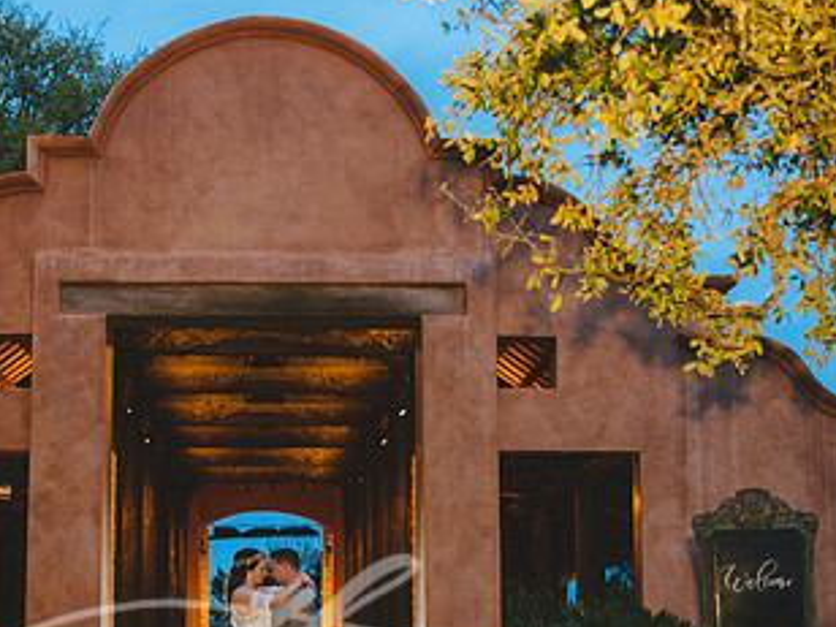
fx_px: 1691
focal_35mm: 70
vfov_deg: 20.9
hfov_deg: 27.6
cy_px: 440
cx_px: 263
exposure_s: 1/100
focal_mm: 36
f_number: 2.8
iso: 2500
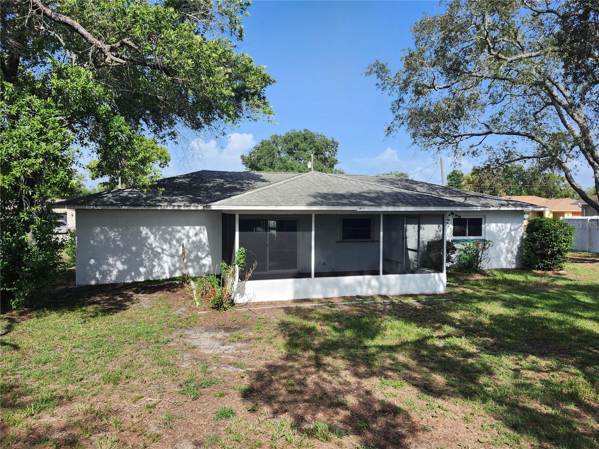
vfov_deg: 58.9
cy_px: 224
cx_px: 300
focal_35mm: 23
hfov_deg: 73.9
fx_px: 398
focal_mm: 5.54
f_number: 1.8
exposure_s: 1/957
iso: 25
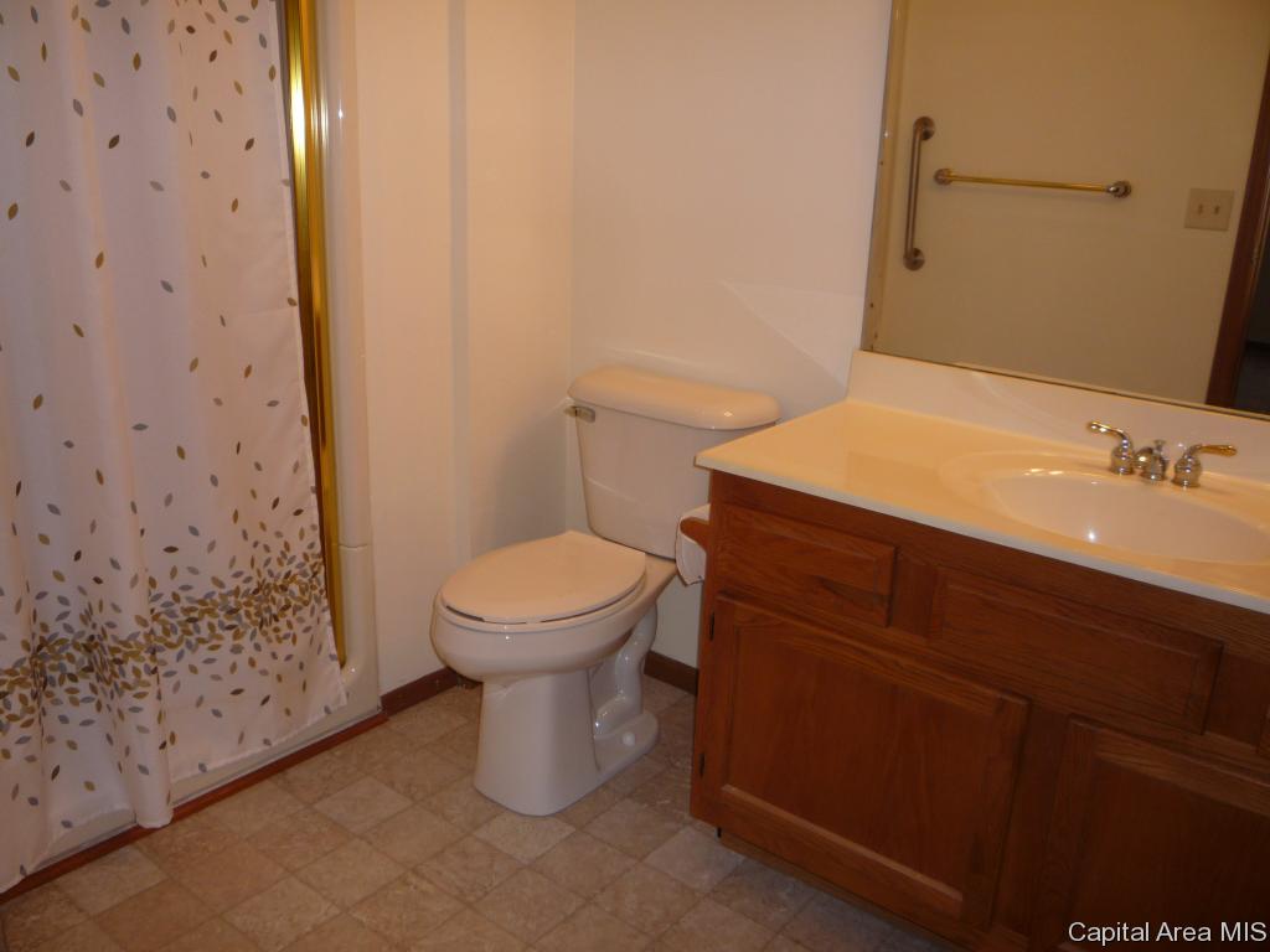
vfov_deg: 46.8
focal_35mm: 30
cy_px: 476
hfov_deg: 60.0
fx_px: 1101
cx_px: 635
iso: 100
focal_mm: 5.2
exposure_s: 1/30
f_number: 3.3
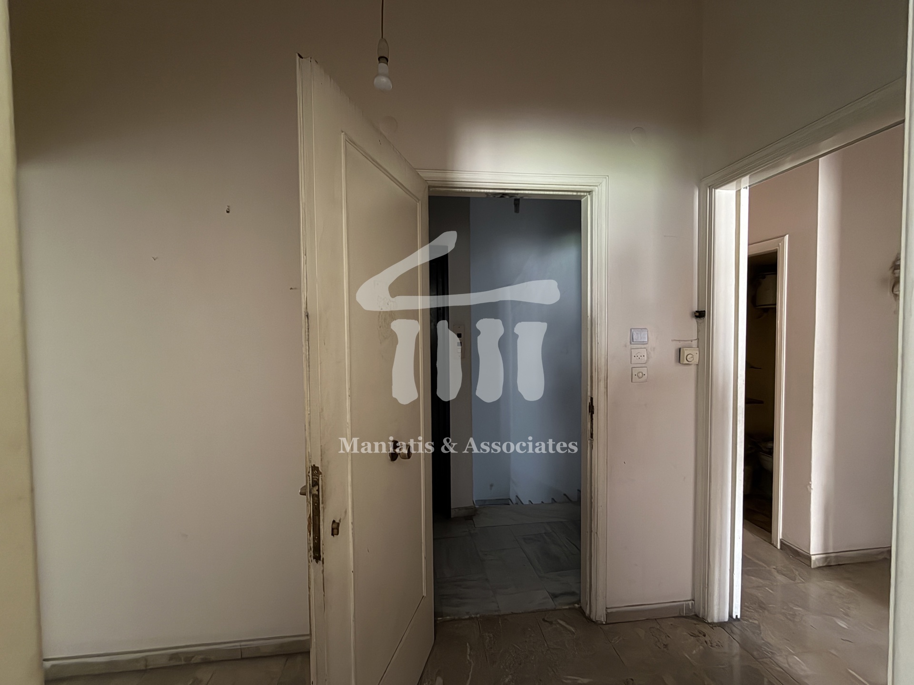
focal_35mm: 14
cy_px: 342
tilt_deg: -1.8
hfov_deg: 102.1
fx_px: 370
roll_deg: +1.0
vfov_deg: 85.7
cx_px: 457
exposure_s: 1/16
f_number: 2.2
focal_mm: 2.22
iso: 500
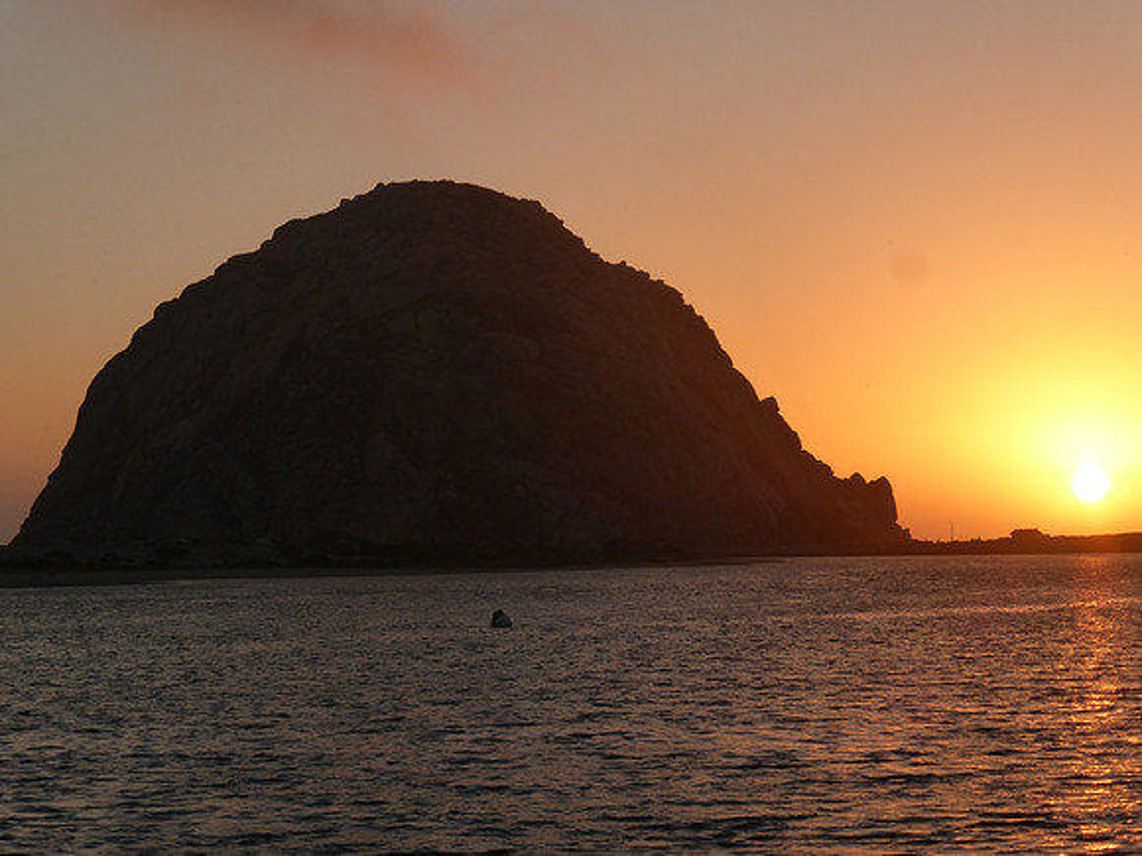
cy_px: 428
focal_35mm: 85
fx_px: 2804
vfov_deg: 17.4
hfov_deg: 23.0
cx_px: 571
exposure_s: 1/500
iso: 160
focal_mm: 15.1
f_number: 5.2
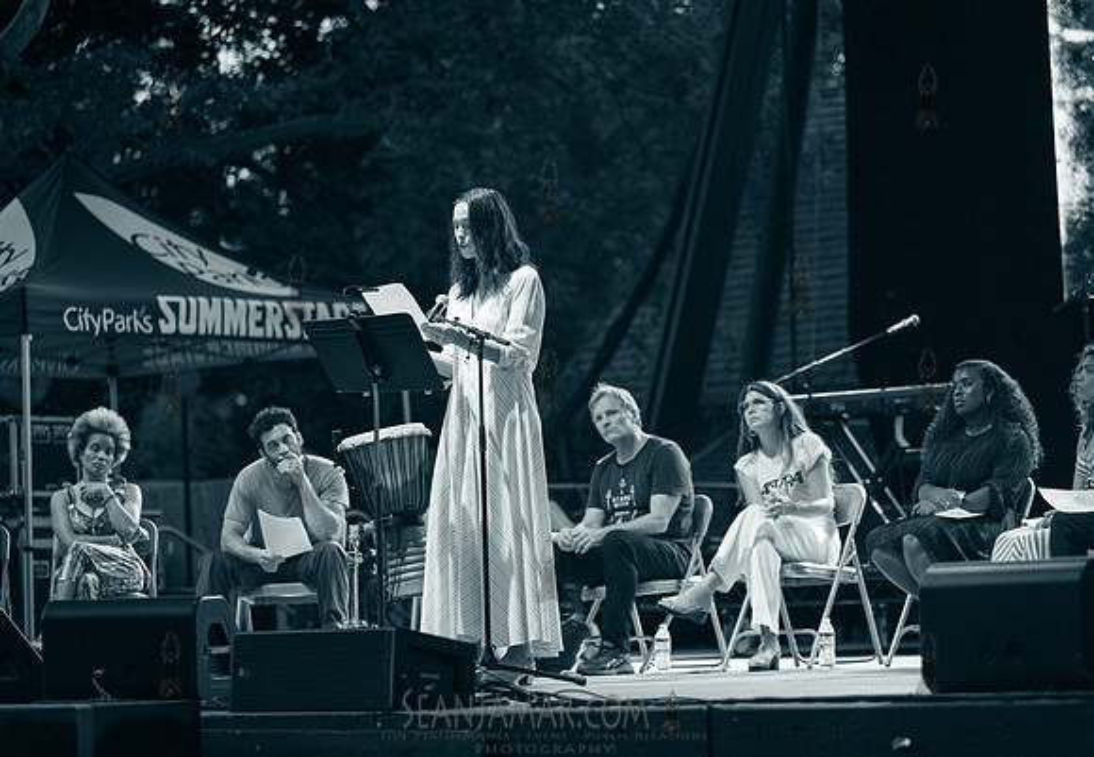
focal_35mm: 128
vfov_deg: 11.0
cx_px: 527
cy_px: 378
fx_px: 3937
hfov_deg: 15.8
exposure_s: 1/320
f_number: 2.8
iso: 1600
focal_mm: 125
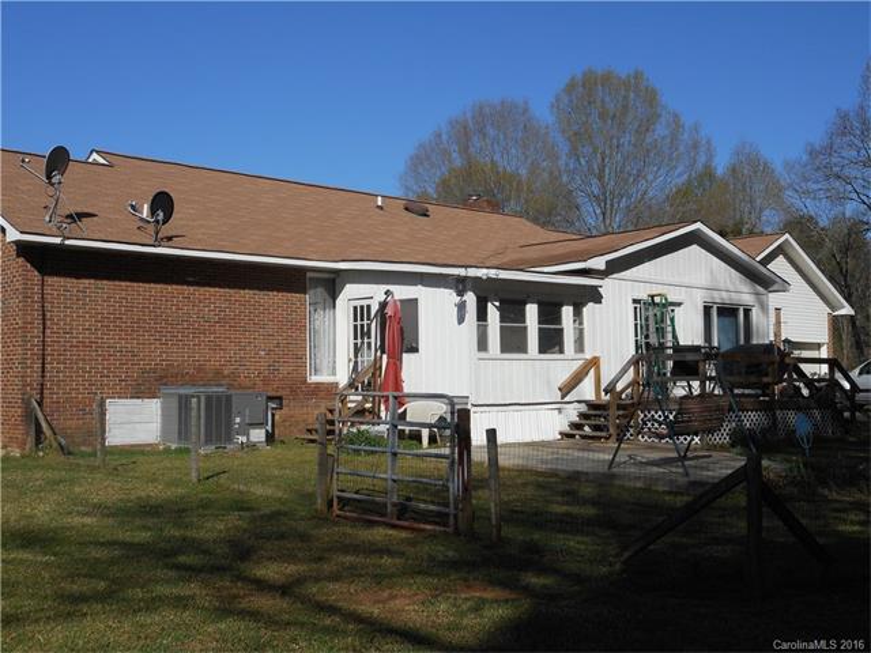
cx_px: 436
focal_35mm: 44
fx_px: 1107
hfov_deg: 42.9
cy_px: 326
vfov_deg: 32.9
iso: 80
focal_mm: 7.9
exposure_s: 1/800
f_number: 4.7
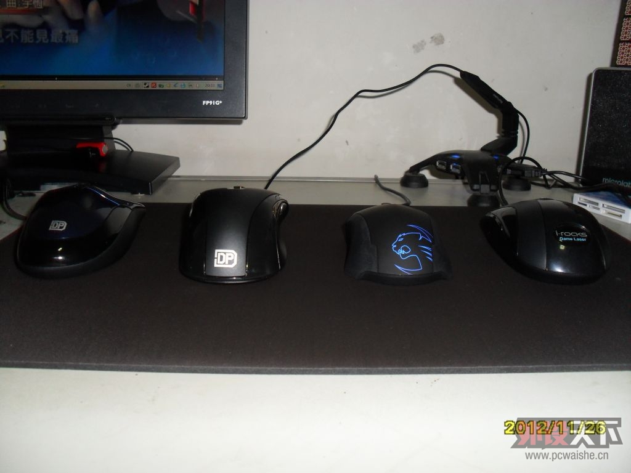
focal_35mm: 35
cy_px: 236
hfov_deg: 52.6
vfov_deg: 40.7
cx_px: 316
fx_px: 638
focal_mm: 6.3
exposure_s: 1/45
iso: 200
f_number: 3.2
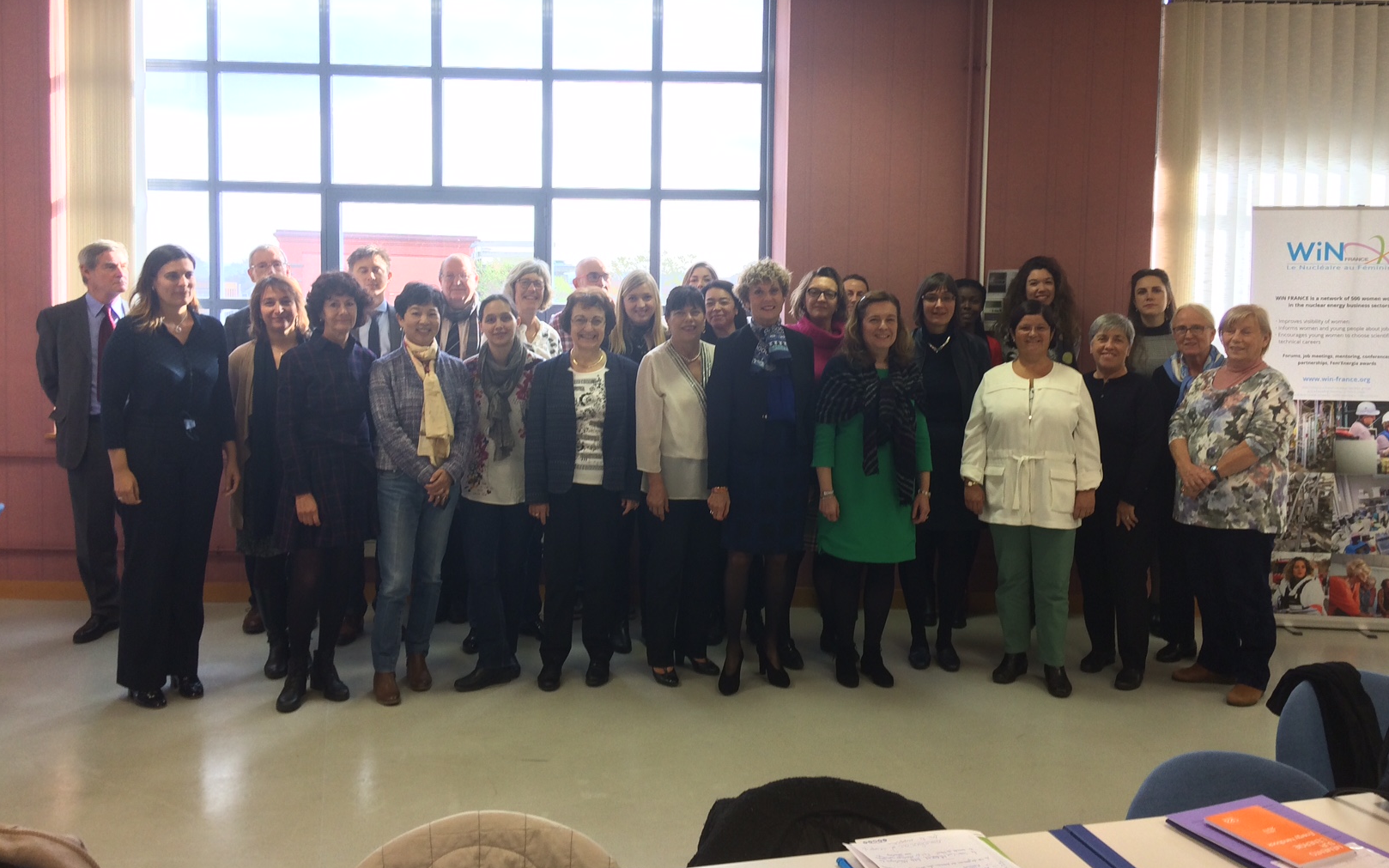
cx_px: 697
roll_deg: +0.0
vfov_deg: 40.4
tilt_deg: -3.1
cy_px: 352
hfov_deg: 61.2
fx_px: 1173
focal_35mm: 31
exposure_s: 1/33
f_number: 2.2
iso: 50
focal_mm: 4.15
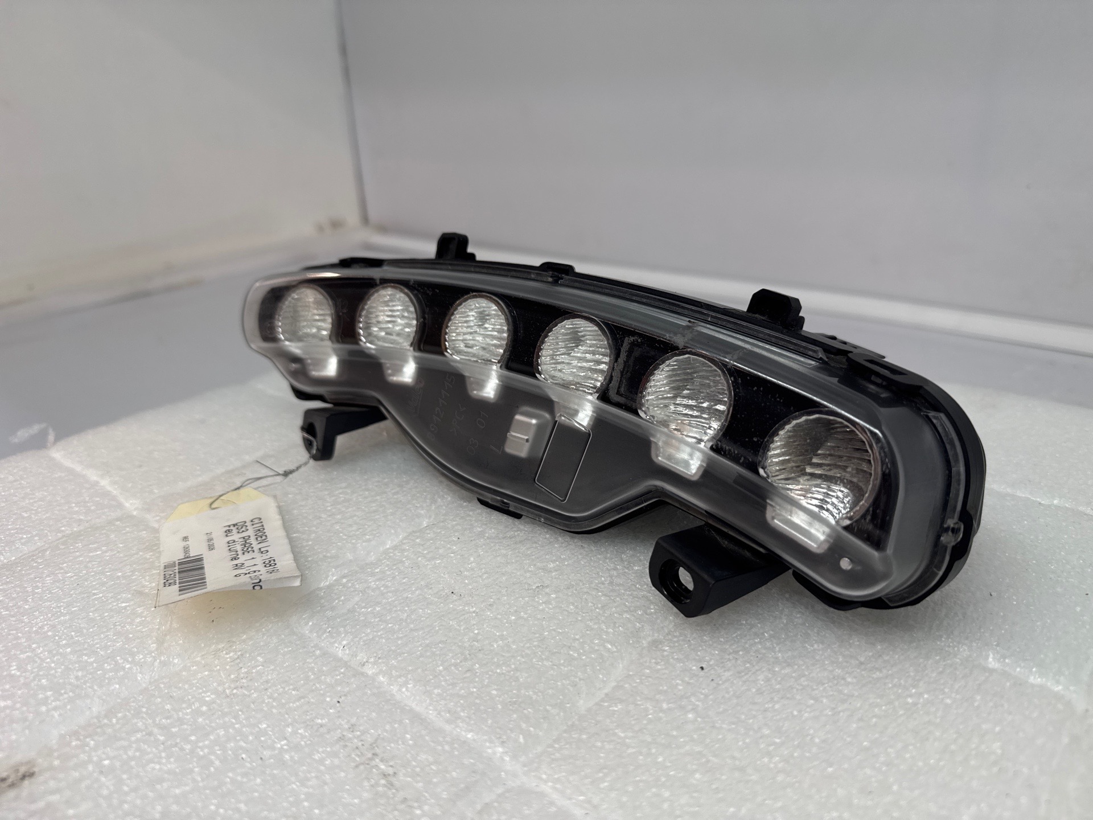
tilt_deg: -22.7
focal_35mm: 24
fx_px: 758
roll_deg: +2.3
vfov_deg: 56.8
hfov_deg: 71.6
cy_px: 410
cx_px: 546
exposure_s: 1/100
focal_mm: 6.76
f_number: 1.78
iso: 80
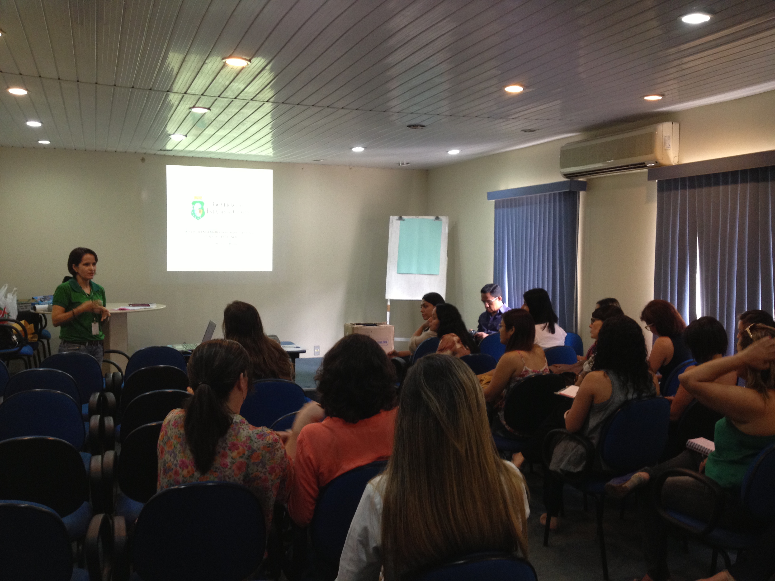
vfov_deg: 40.7
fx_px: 784
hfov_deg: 52.6
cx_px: 388
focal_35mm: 35
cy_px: 290
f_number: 2.4
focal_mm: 4.28
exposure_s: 1/20
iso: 125
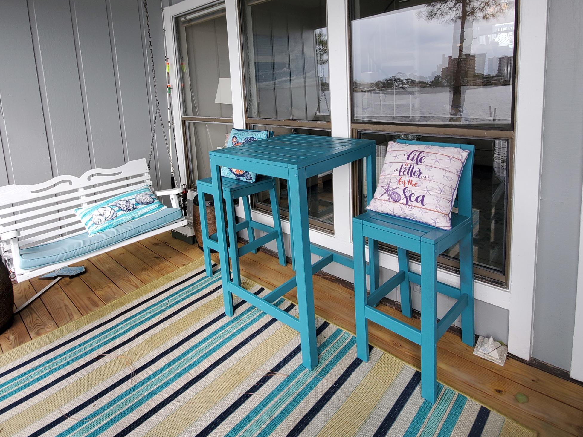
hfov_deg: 81.7
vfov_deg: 63.1
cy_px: 122
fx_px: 337
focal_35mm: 20
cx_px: 276
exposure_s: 1/305
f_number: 2.2
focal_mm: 1.8
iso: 50
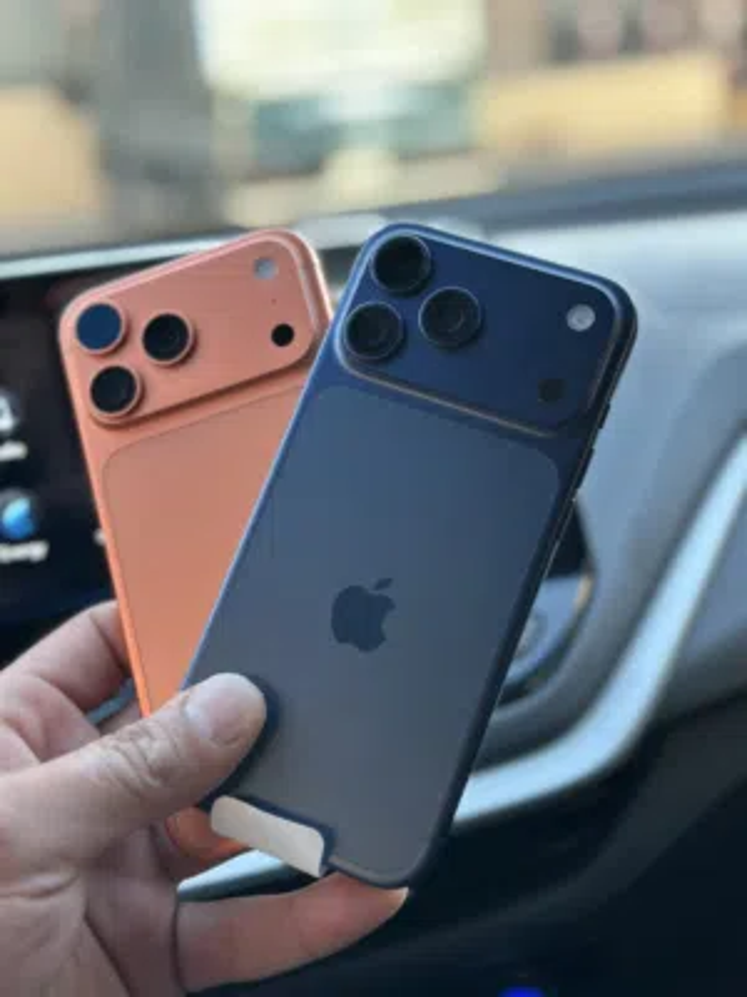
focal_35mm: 48
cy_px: 498
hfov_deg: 30.3
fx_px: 1381
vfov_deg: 39.7
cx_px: 374
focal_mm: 6.86
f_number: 1.78
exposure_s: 1/121
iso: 125
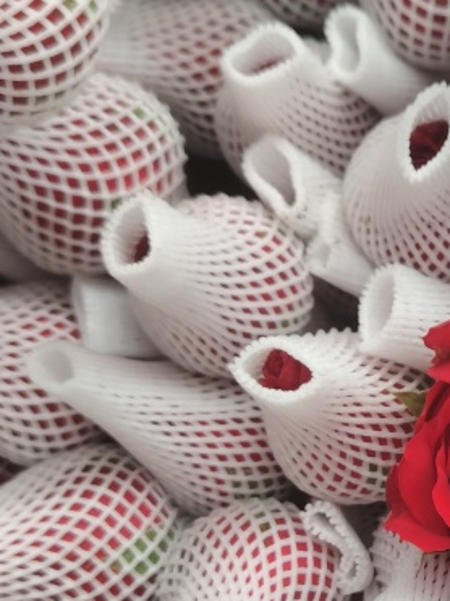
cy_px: 448
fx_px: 1197
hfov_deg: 20.4
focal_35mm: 69
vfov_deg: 27.8
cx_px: 489
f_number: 1.75
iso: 759
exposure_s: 1/400
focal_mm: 5.25
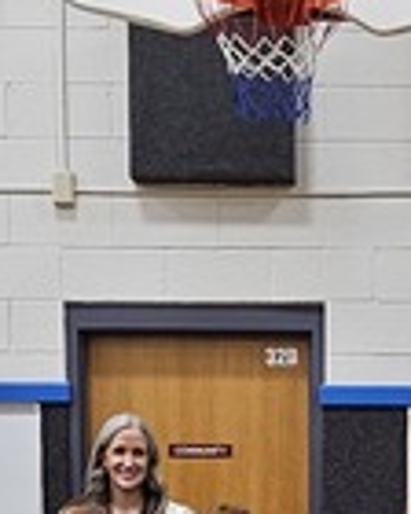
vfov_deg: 19.1
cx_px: 448
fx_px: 1414
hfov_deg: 16.1
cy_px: 657
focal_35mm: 93
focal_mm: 2.2
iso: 160
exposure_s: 1/61
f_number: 2.2
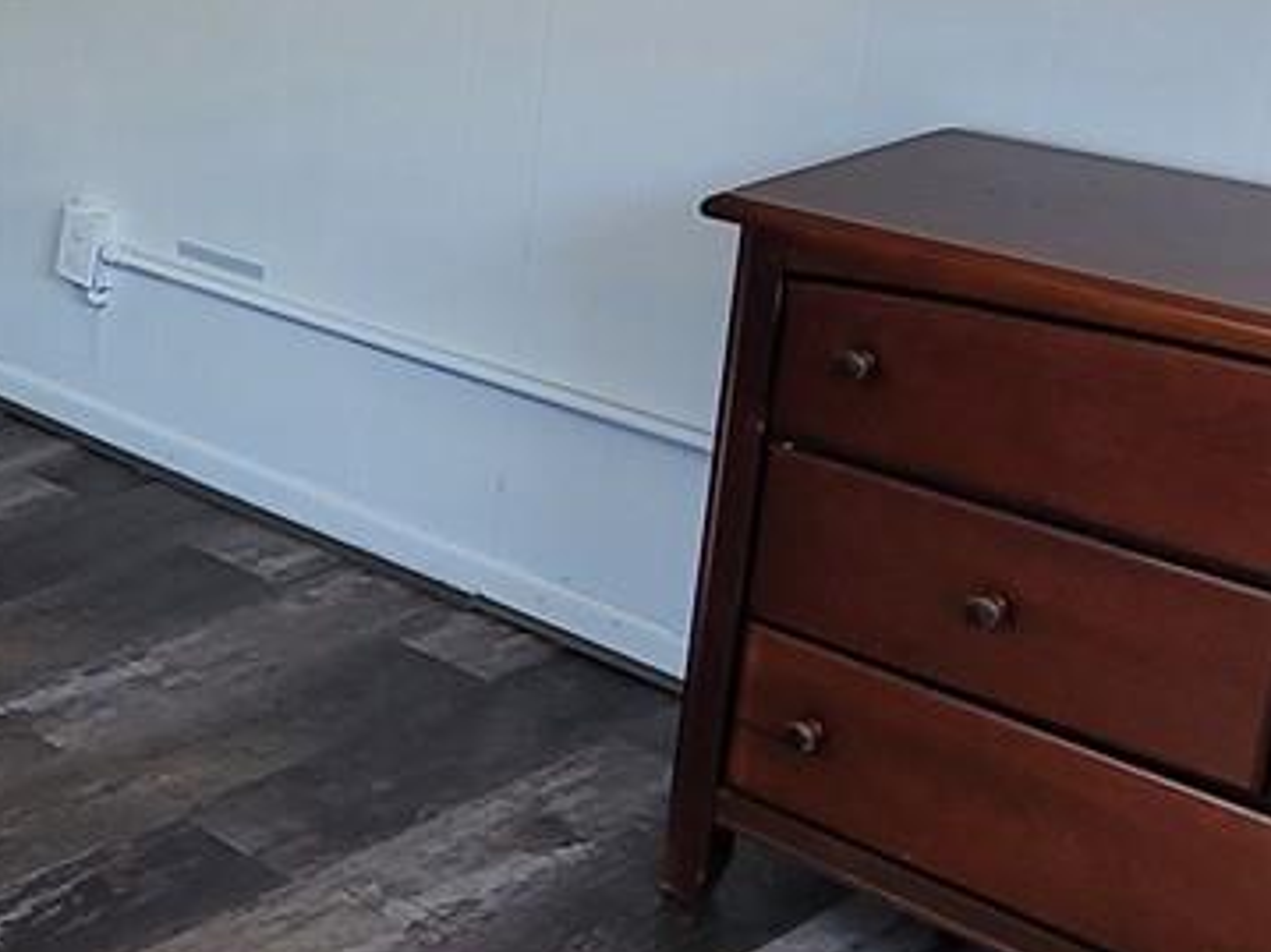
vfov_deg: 24.8
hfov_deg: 25.7
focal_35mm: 58
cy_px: 180
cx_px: -591
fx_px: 2129
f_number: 2.2
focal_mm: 2.2
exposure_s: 1/120
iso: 80
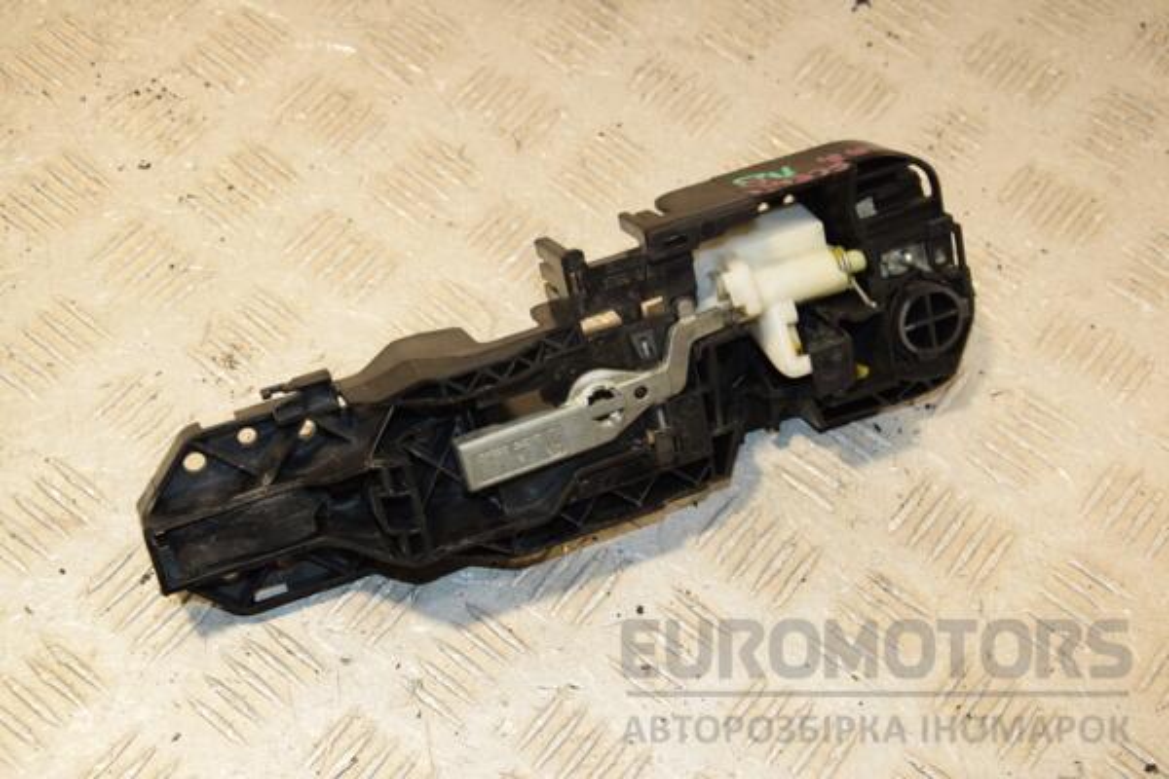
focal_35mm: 57
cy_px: 390
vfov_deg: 23.8
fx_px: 1851
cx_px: 584
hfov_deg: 35.1
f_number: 7.1
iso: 800
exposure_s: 1/200
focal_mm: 38
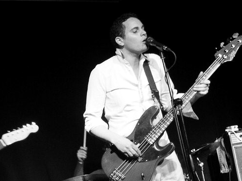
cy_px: 160
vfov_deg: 18.4
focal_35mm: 79
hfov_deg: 24.4
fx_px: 552
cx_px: 58
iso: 400
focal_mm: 8
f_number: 2.8
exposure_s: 1/26.1
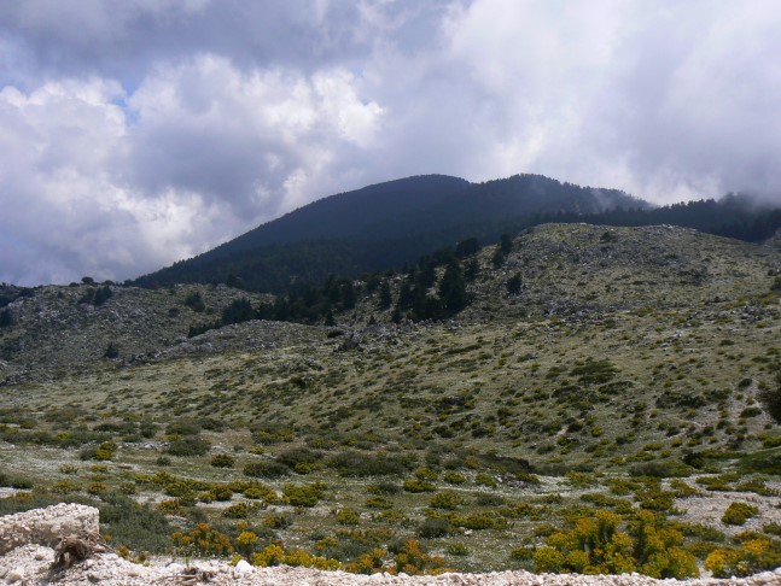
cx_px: 390
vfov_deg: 39.7
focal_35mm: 36
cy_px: 293
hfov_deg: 51.3
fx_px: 813
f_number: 8
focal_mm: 6
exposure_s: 1/500
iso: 80
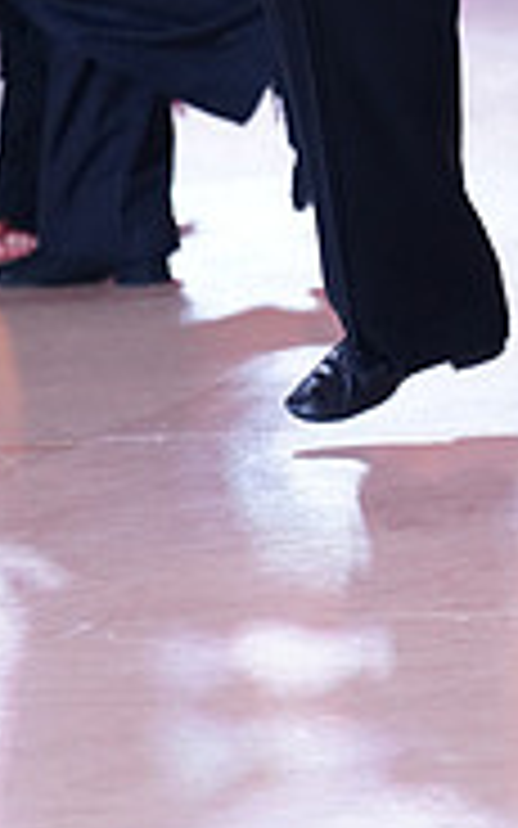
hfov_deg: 3.3
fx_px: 8854
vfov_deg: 5.3
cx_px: 583
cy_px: -360
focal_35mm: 392
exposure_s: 1/400
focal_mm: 122
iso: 1600
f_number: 2.8
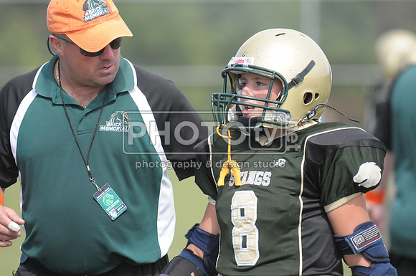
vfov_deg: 3.2
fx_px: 5020
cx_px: 208
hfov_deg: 4.7
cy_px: 138
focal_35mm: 435
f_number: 4
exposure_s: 1/5000
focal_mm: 290
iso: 1600
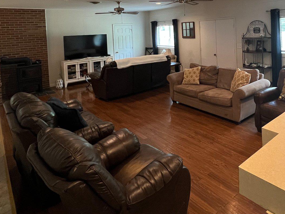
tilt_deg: -0.5
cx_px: 203
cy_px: 31
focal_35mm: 25
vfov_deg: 50.1
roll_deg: +2.8
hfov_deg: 66.3
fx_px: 206
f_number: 1.8
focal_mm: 1.57
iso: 320
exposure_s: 1/60
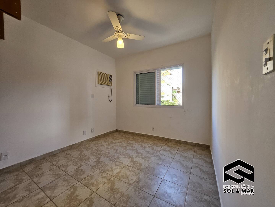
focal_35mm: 13
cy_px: 104
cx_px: 138
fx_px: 103
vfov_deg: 89.9
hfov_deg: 106.2
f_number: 2.2
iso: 100
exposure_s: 1/60
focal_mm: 1.7
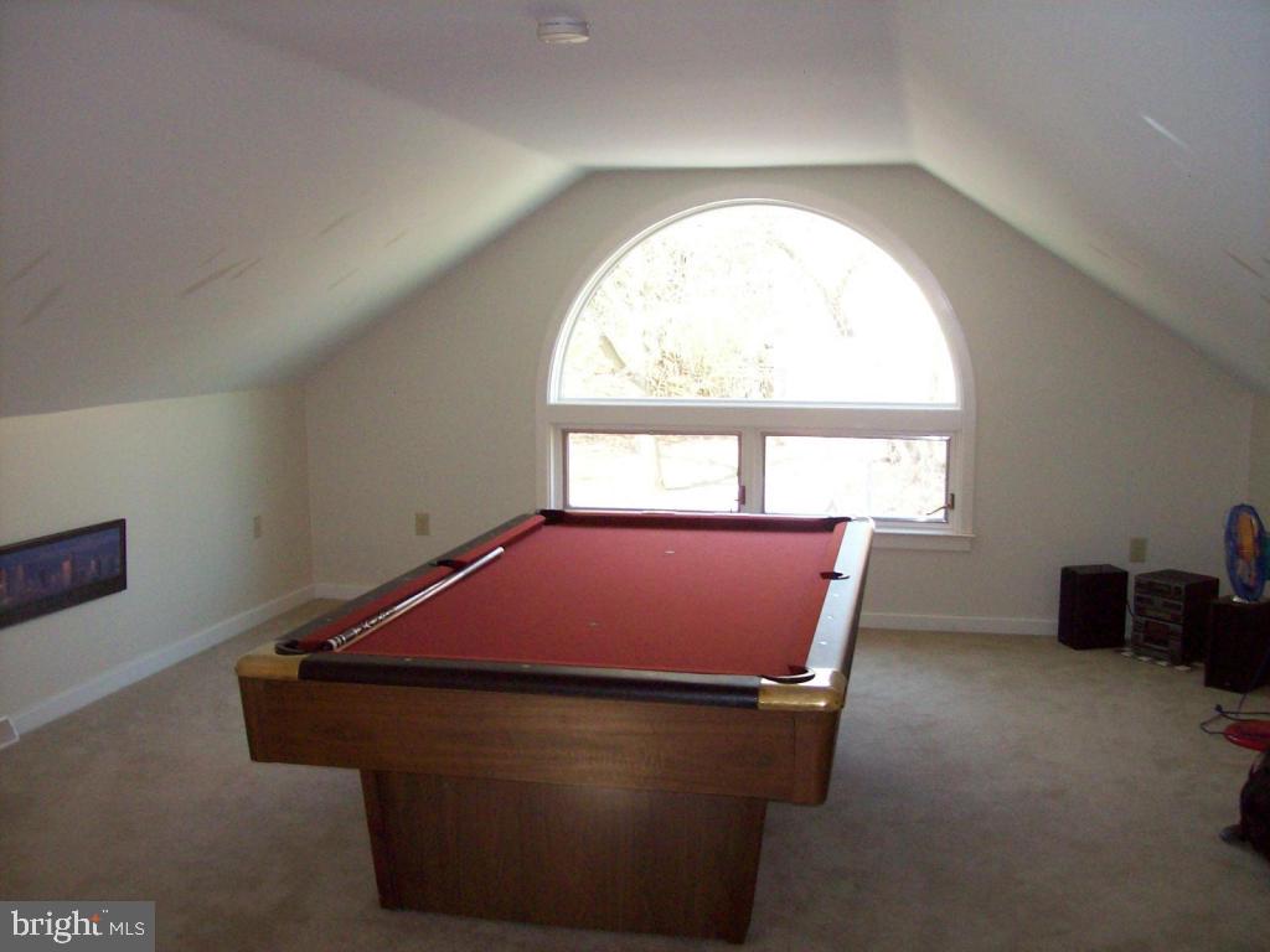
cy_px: 476
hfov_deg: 51.4
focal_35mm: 36
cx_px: 635
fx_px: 1321
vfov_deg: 39.7
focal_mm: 6
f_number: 2.7
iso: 140
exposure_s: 1/67.1
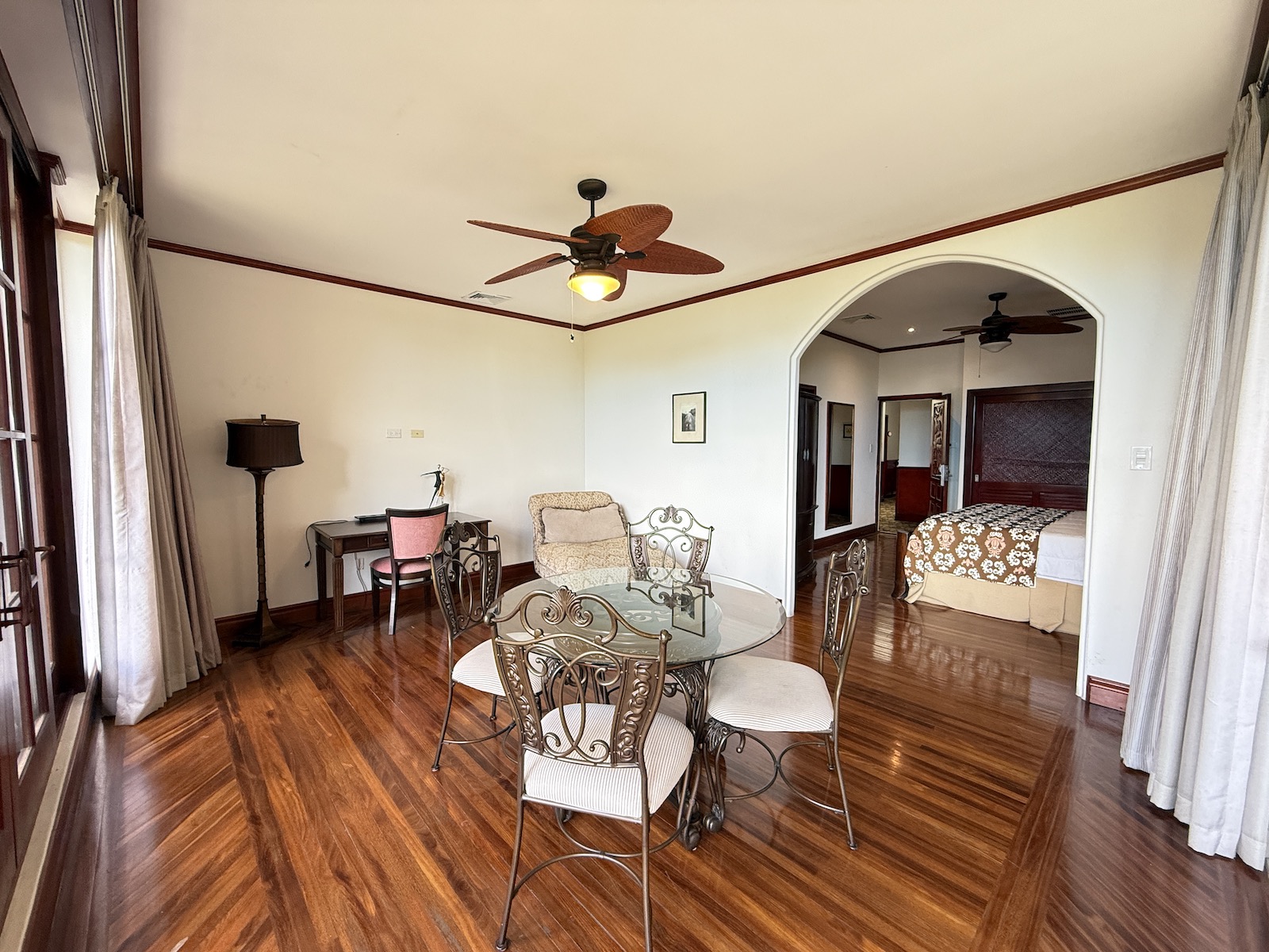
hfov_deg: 102.1
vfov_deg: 85.7
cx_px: 634
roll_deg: +0.2
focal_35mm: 14
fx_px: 513
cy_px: 476
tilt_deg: -3.3
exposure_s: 1/99
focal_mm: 2.22
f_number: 2.2
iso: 250
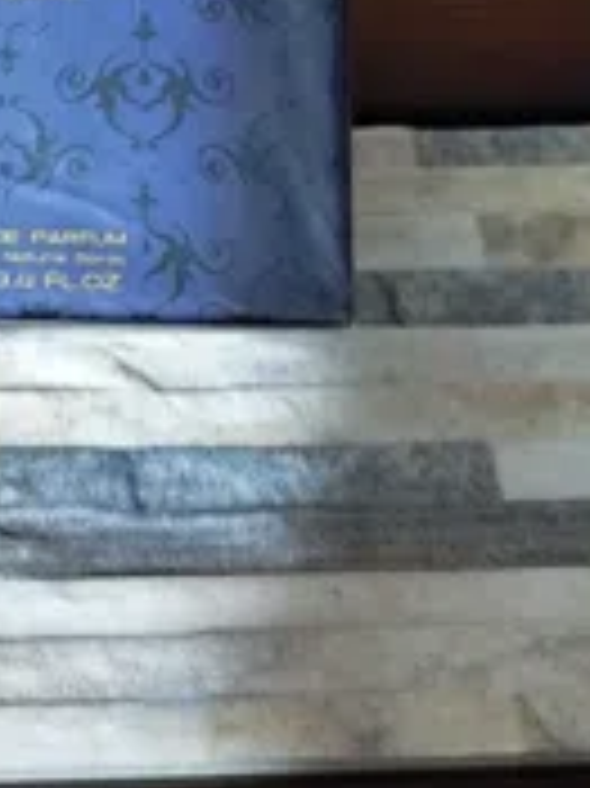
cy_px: -32
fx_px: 1820
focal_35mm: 80
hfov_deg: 17.9
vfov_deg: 23.3
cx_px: -9
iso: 1250
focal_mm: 6.14
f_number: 1.65
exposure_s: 1/25
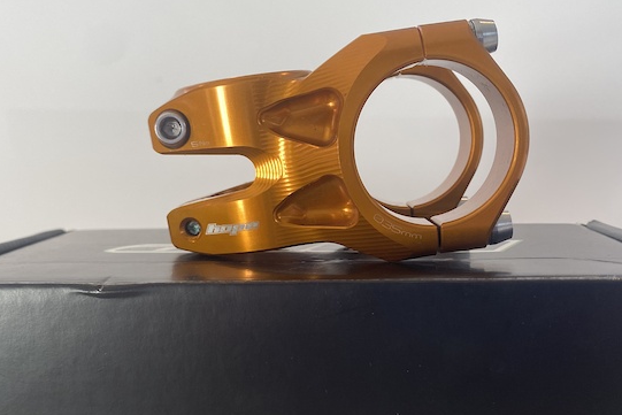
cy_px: 268
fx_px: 691
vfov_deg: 33.2
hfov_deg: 48.4
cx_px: 337
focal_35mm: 40
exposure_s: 1/100
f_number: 1.8
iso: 50
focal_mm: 4.25
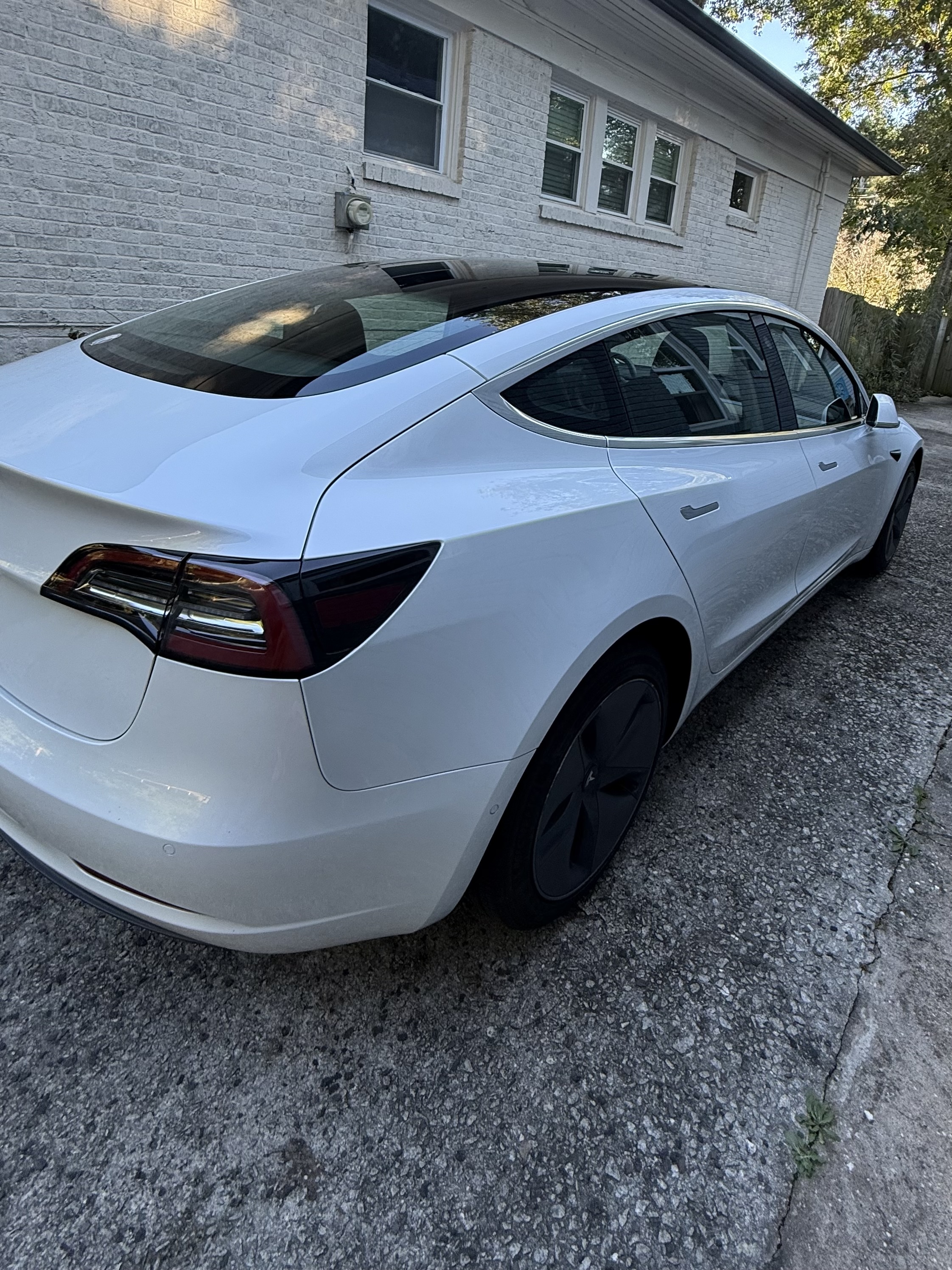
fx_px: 513
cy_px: 635
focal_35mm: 14
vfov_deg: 102.1
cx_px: 476
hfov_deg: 85.7
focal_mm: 2.22
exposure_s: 1/99
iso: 64
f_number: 2.2
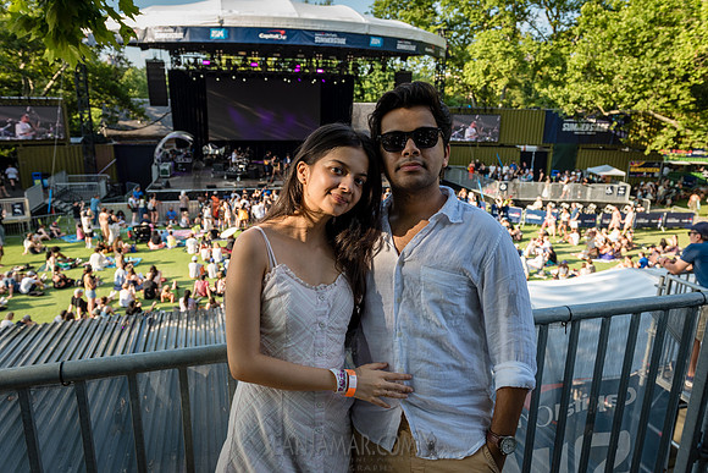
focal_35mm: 26
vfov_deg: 49.9
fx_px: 508
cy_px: 236
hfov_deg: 69.7
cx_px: 354
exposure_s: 1/500
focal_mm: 24
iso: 400
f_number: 4.5
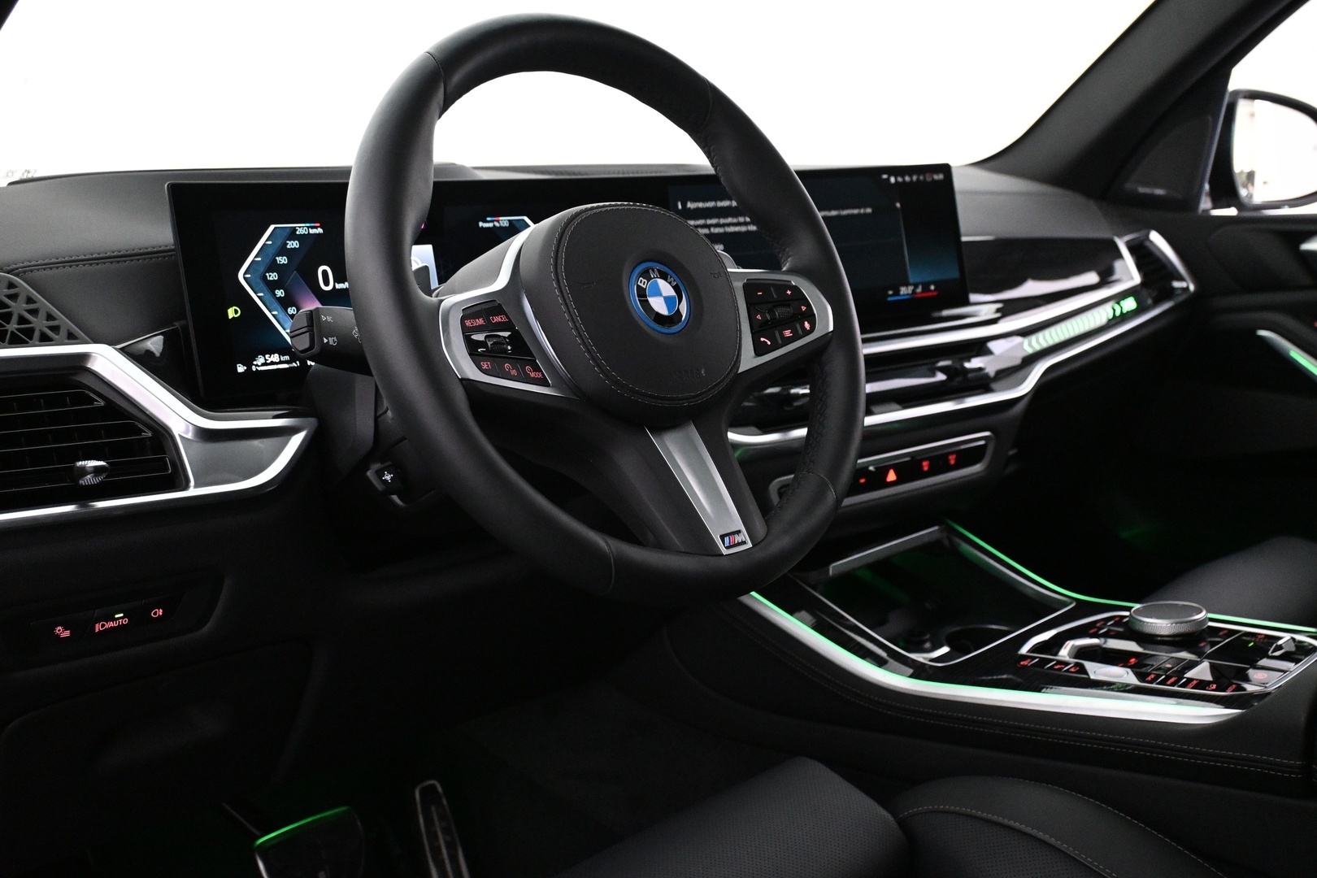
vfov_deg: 39.1
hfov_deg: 56.1
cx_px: 658
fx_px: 1235
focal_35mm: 34
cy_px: 439
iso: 4000
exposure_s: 1/60
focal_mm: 22.5
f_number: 4
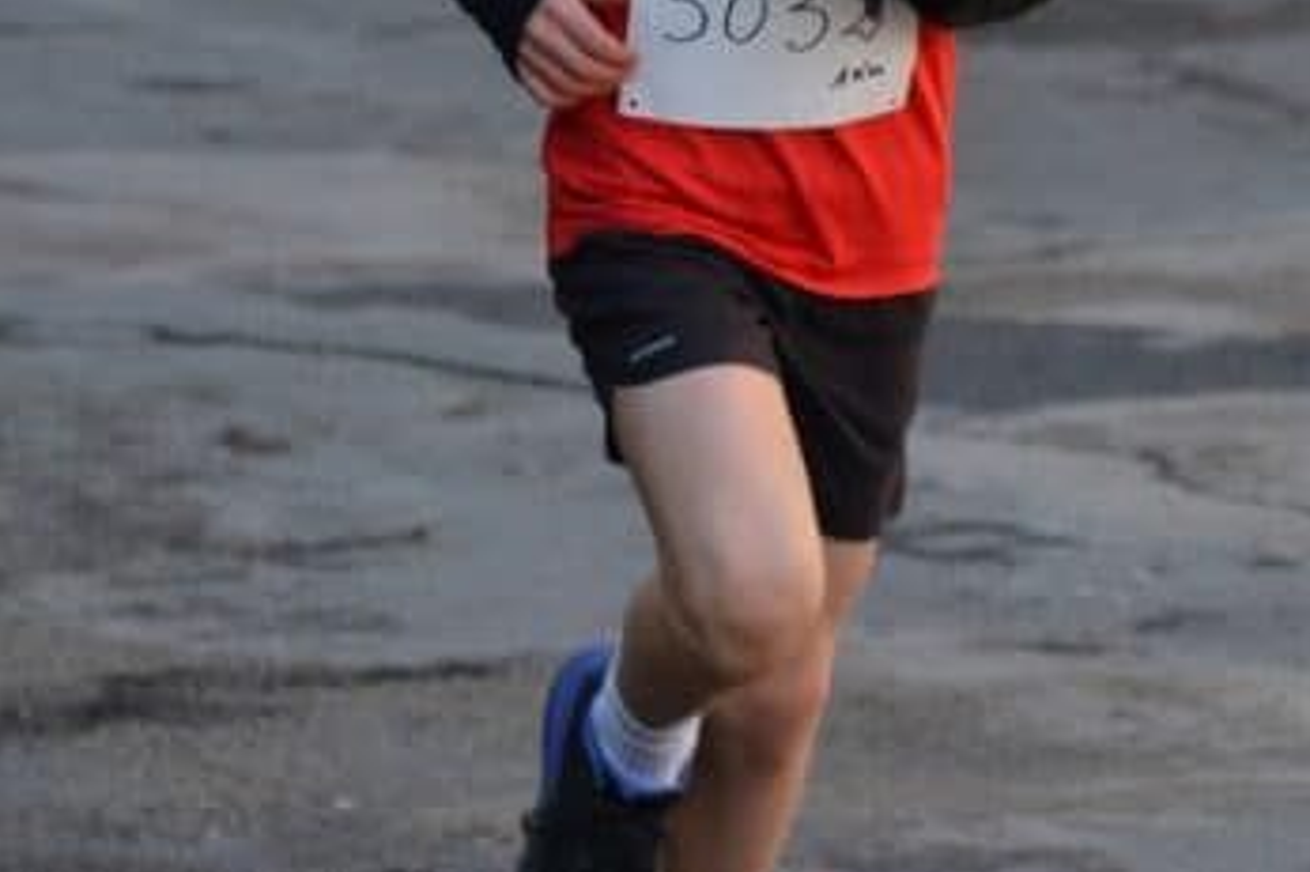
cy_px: -68
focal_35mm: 498
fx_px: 18112
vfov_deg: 2.8
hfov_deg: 4.1
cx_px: 714
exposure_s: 1/500
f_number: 5
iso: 400
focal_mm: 150
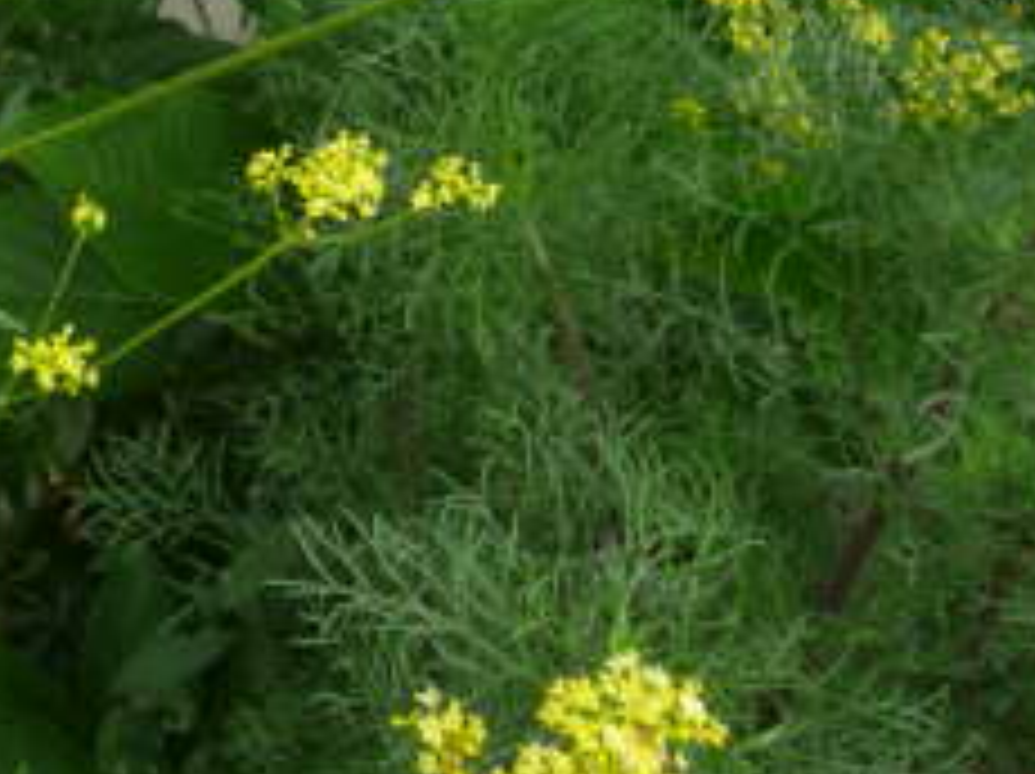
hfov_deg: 23.4
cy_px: -284
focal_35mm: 78
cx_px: -130
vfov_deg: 17.5
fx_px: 2330
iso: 100
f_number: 3.3
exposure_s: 1/160
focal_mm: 4.7
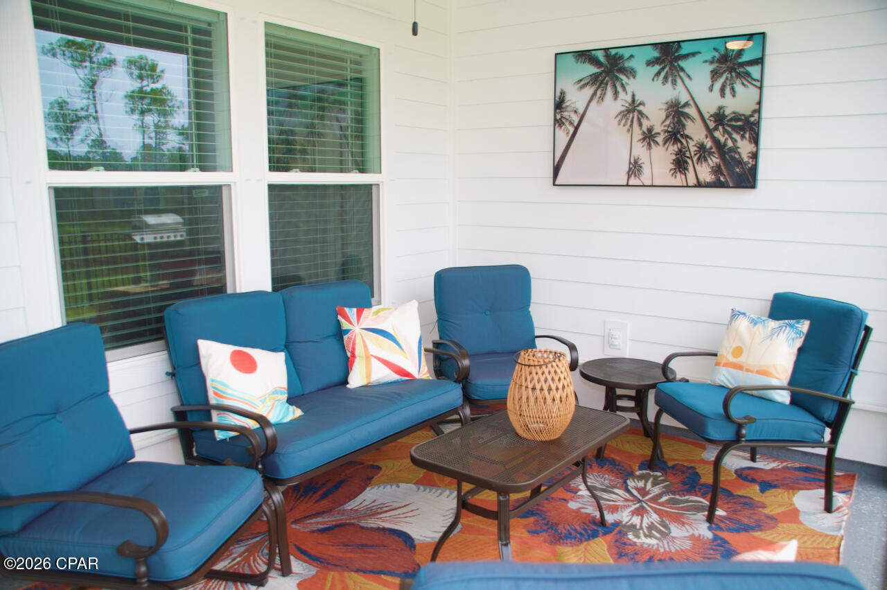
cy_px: 295
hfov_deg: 67.4
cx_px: 444
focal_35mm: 27
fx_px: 665
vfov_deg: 47.8
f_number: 4
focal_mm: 18
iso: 400
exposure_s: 1/60
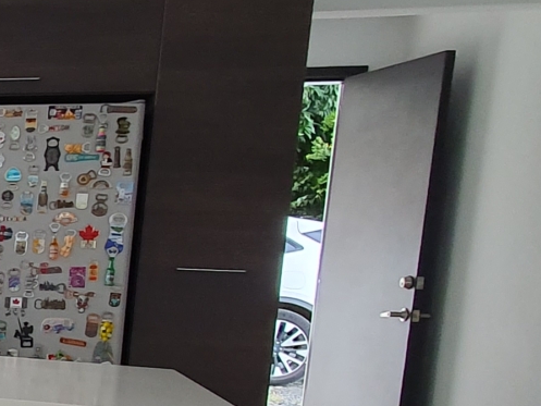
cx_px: -521
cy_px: 332
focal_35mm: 67
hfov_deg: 18.9
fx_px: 1047
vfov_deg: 21.6
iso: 80
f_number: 2.2
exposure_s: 1/50
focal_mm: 1.8
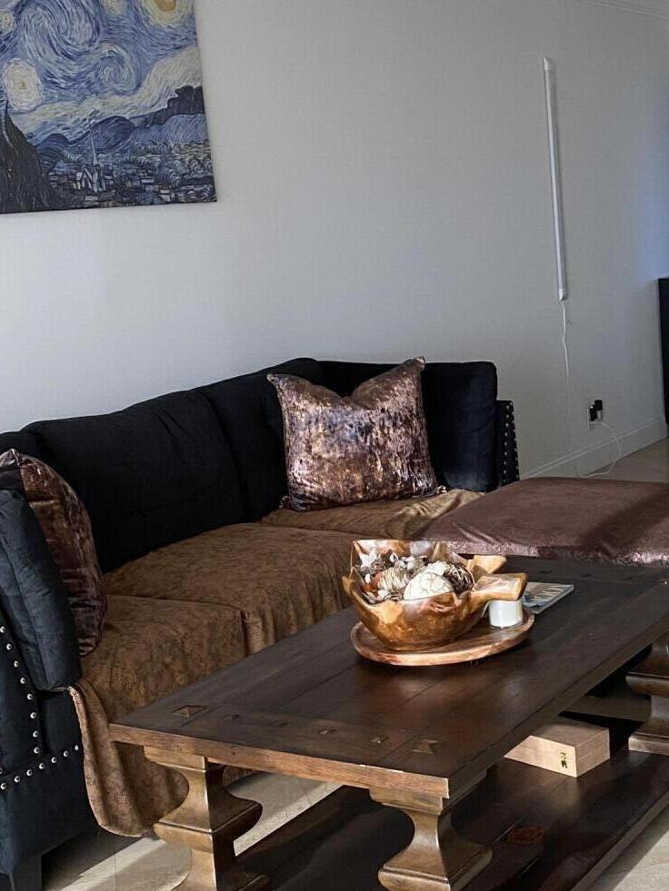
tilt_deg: -7.2
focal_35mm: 53
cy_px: 429
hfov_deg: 27.0
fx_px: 1365
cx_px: 527
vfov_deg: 36.2
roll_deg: +3.5
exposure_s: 1/60
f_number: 1.8
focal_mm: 4.25
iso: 200
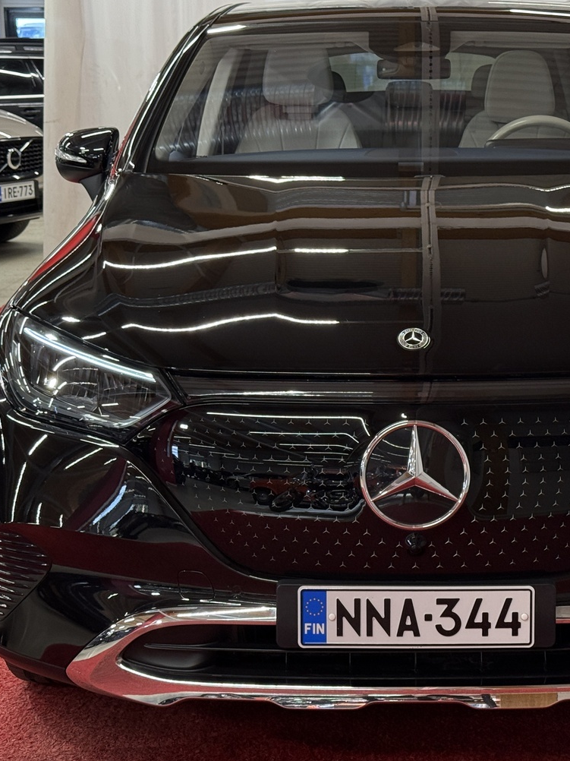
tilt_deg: -10.7
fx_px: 1516
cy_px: 355
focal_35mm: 69
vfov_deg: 28.2
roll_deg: -0.1
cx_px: 414
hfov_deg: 21.2
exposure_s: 1/102
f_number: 1.78
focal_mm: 6.76
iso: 160
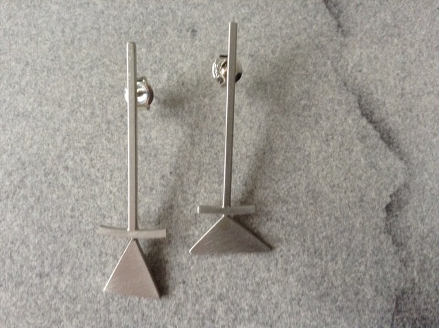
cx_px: 220
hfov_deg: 55.4
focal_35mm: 33
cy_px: 164
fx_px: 418
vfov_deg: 42.8
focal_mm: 3.3
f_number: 2.4
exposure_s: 1/24
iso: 160
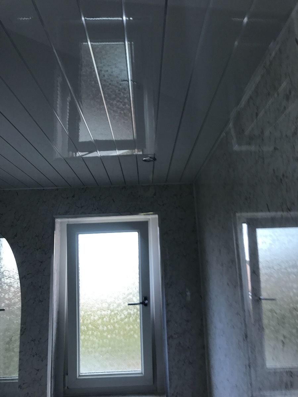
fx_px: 321
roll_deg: +2.2
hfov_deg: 49.7
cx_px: 149
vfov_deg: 63.4
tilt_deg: +16.9
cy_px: 198
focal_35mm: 28
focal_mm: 3.99
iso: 32
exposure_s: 1/50
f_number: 1.8
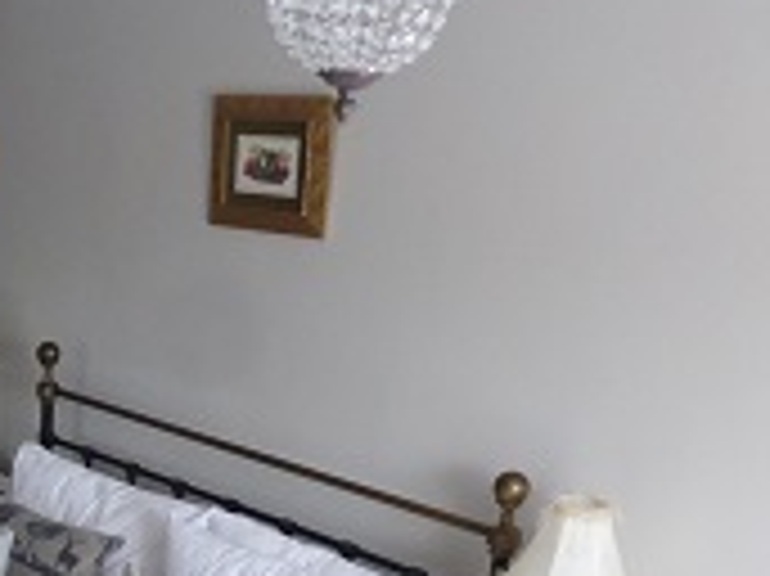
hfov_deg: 32.1
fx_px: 1223
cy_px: 504
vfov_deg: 25.8
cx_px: -5
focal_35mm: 55
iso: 800
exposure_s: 1/15
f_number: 3.3
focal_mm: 4.3
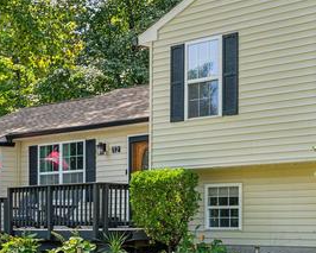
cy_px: 132
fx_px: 777
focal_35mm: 83
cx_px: 127
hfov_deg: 23.0
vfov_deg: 18.5
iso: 100
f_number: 6.3
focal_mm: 23
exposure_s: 1/100
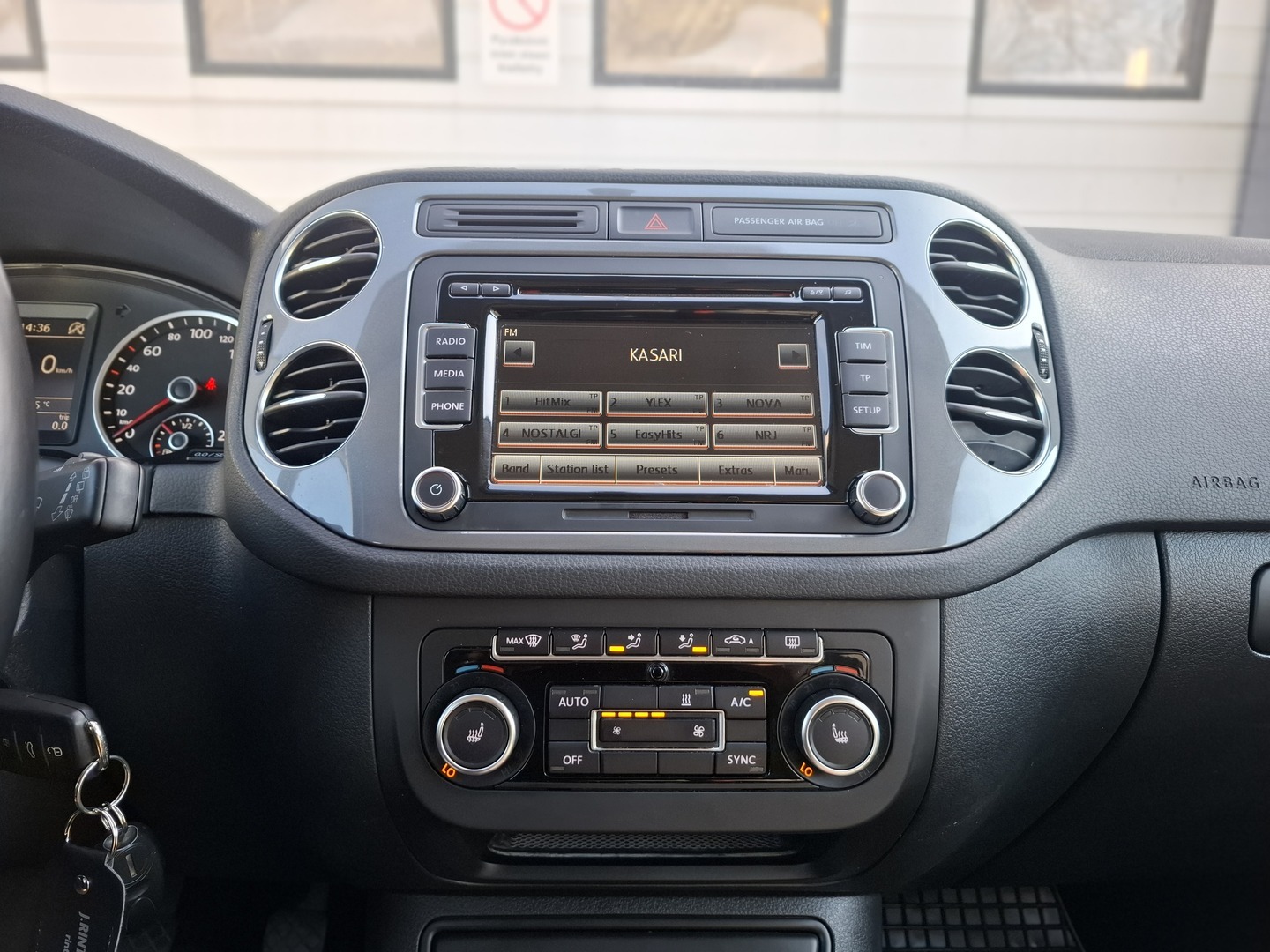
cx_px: 635
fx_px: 844
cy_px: 476
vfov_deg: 58.9
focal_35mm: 23
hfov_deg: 73.9
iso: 100
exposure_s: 1/100
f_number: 1.8
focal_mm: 5.54
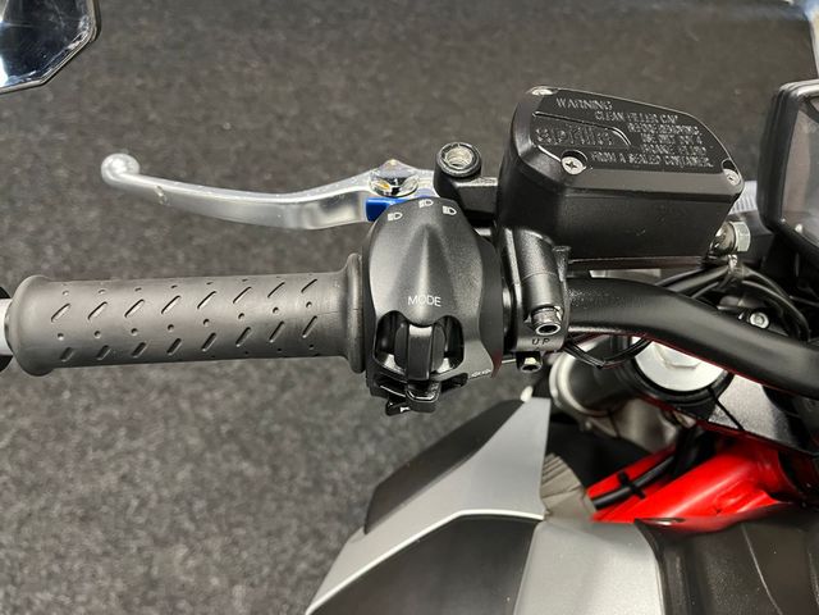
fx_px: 615
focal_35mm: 26
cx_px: 410
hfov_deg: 67.3
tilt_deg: -53.5
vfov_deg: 53.1
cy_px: 308
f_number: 1.6
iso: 500
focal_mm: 5.1
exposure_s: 1/50
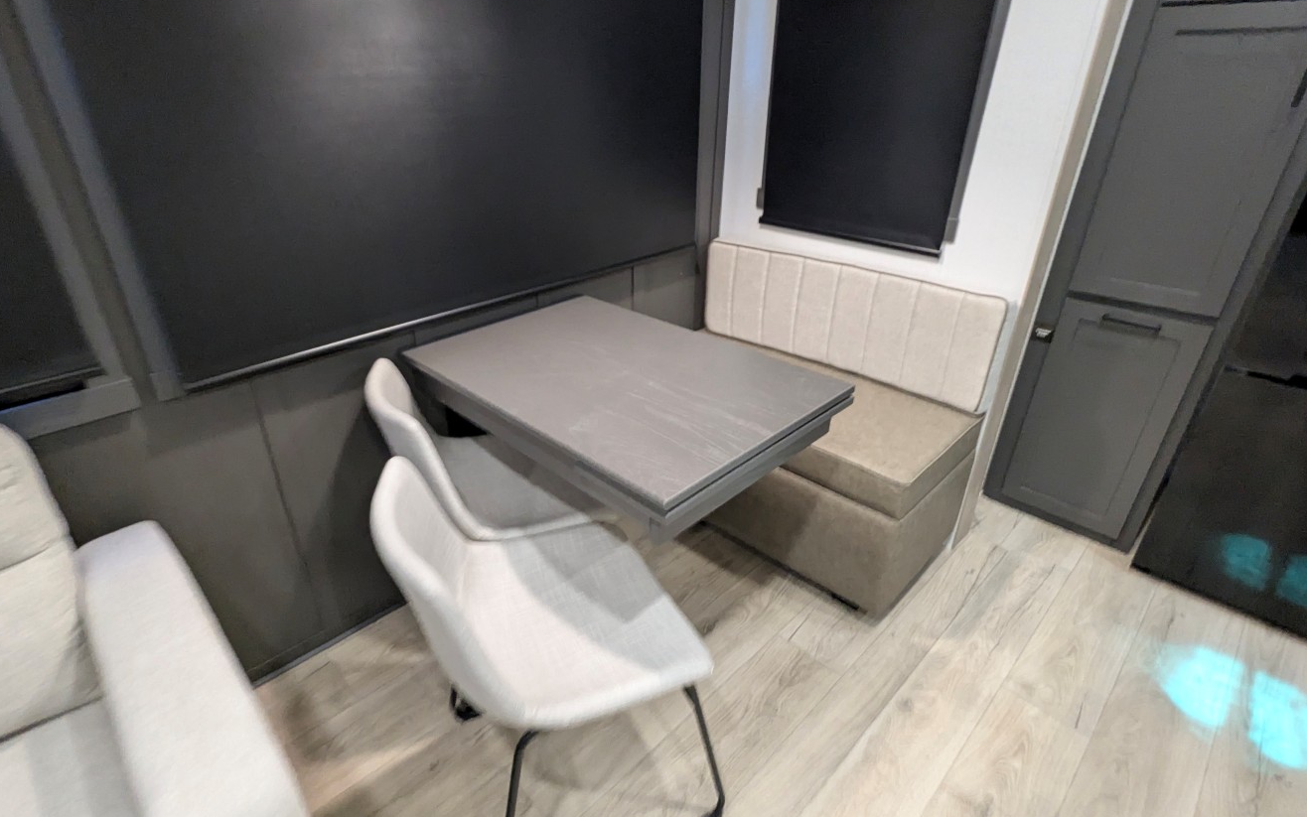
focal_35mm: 18
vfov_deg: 65.0
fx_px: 641
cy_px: 411
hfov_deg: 91.0
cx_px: 623
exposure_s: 1/30
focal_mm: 2.35
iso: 428
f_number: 2.2
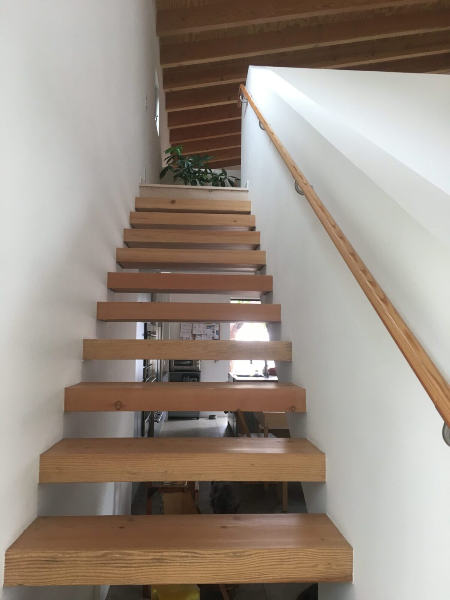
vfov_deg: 61.7
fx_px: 503
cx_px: 225
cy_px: 300
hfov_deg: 48.2
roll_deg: -0.6
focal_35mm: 29
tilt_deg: +4.8
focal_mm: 4.15
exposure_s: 1/30
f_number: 2.2
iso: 40
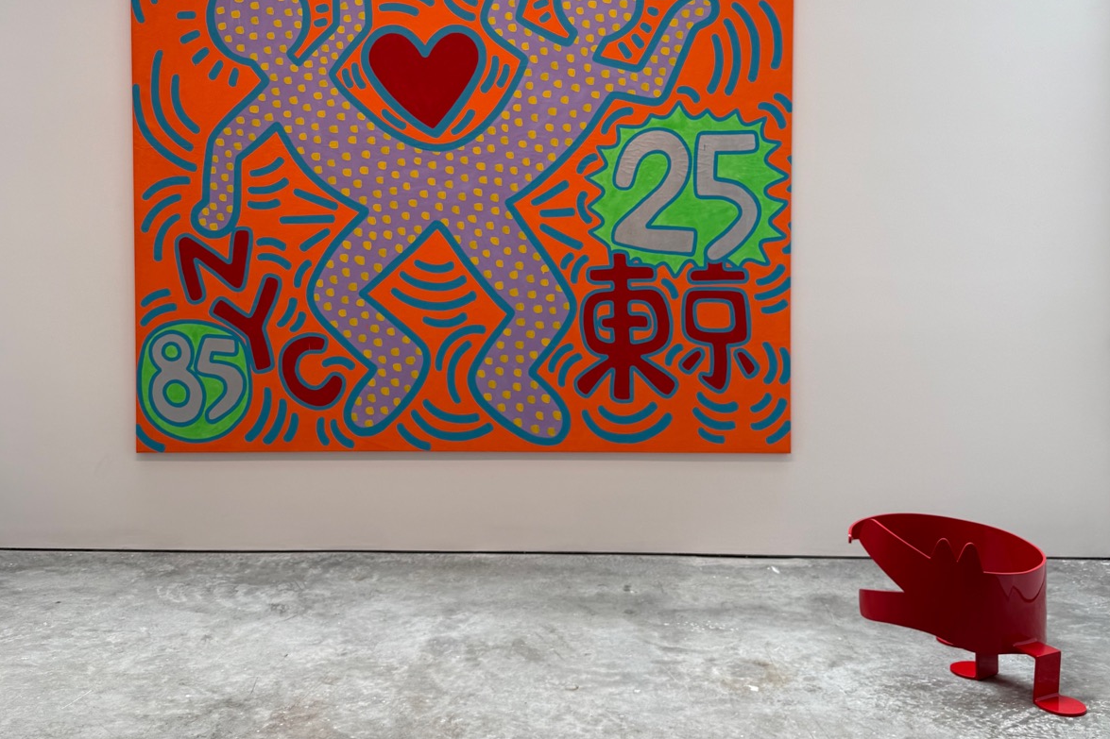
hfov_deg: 55.8
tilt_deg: -0.1
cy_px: 264
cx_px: 550
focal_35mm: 34
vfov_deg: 38.6
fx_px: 1048
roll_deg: +0.5
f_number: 1.78
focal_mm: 6.76
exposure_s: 1/120
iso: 64
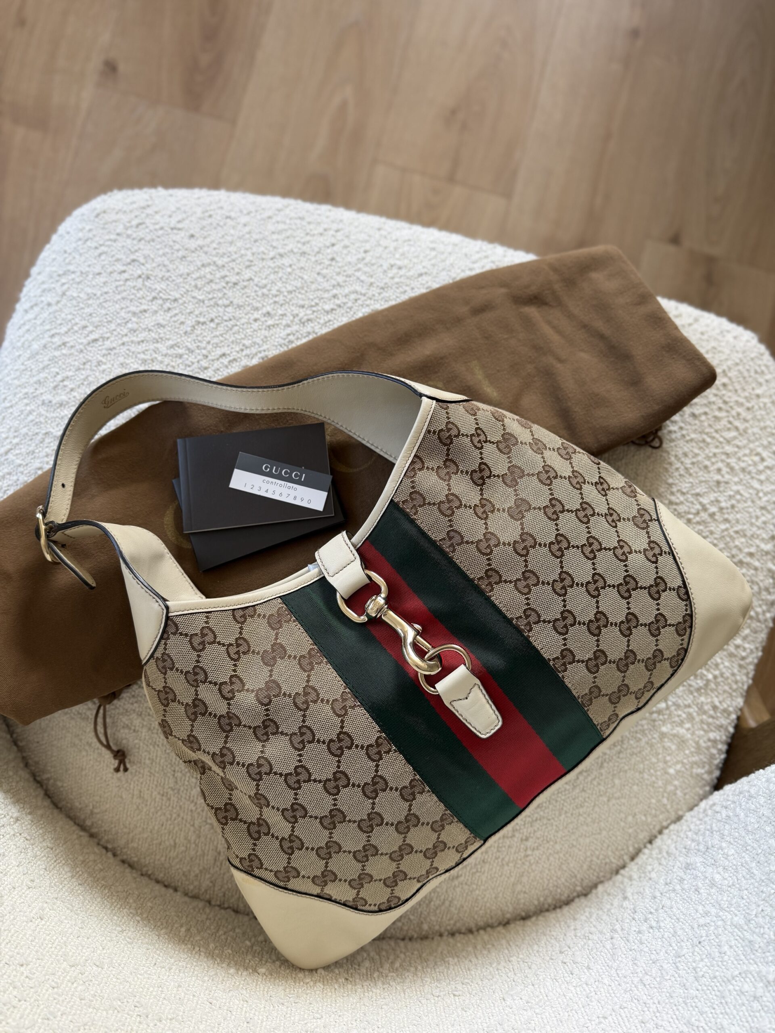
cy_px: 516
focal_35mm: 24
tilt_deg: -85.0
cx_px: 388
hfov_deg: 56.8
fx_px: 716
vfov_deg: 71.6
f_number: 1.78
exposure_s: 1/121
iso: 50
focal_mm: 6.76
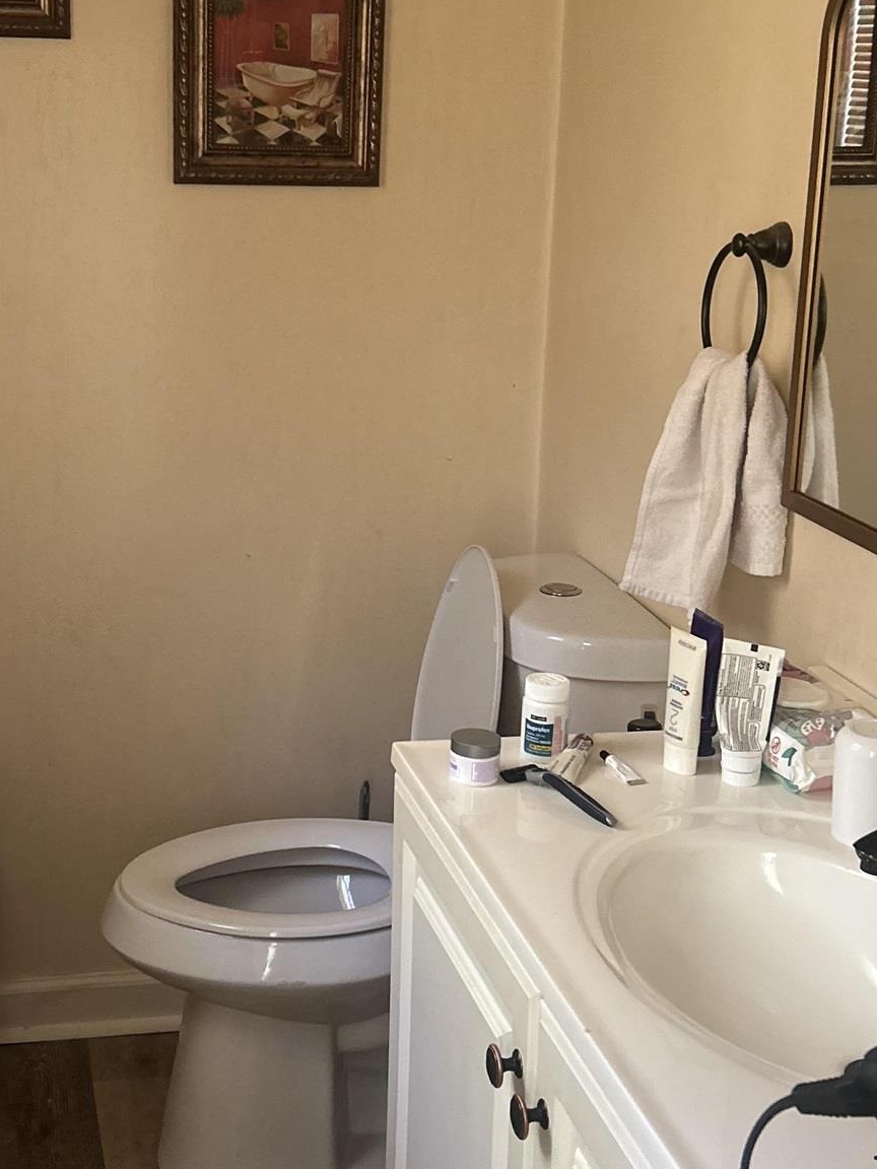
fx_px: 1757
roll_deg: -1.3
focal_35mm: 52
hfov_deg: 27.9
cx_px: 324
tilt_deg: -13.5
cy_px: 510
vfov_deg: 36.8
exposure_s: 1/40
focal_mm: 5.7
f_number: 1.5
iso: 400
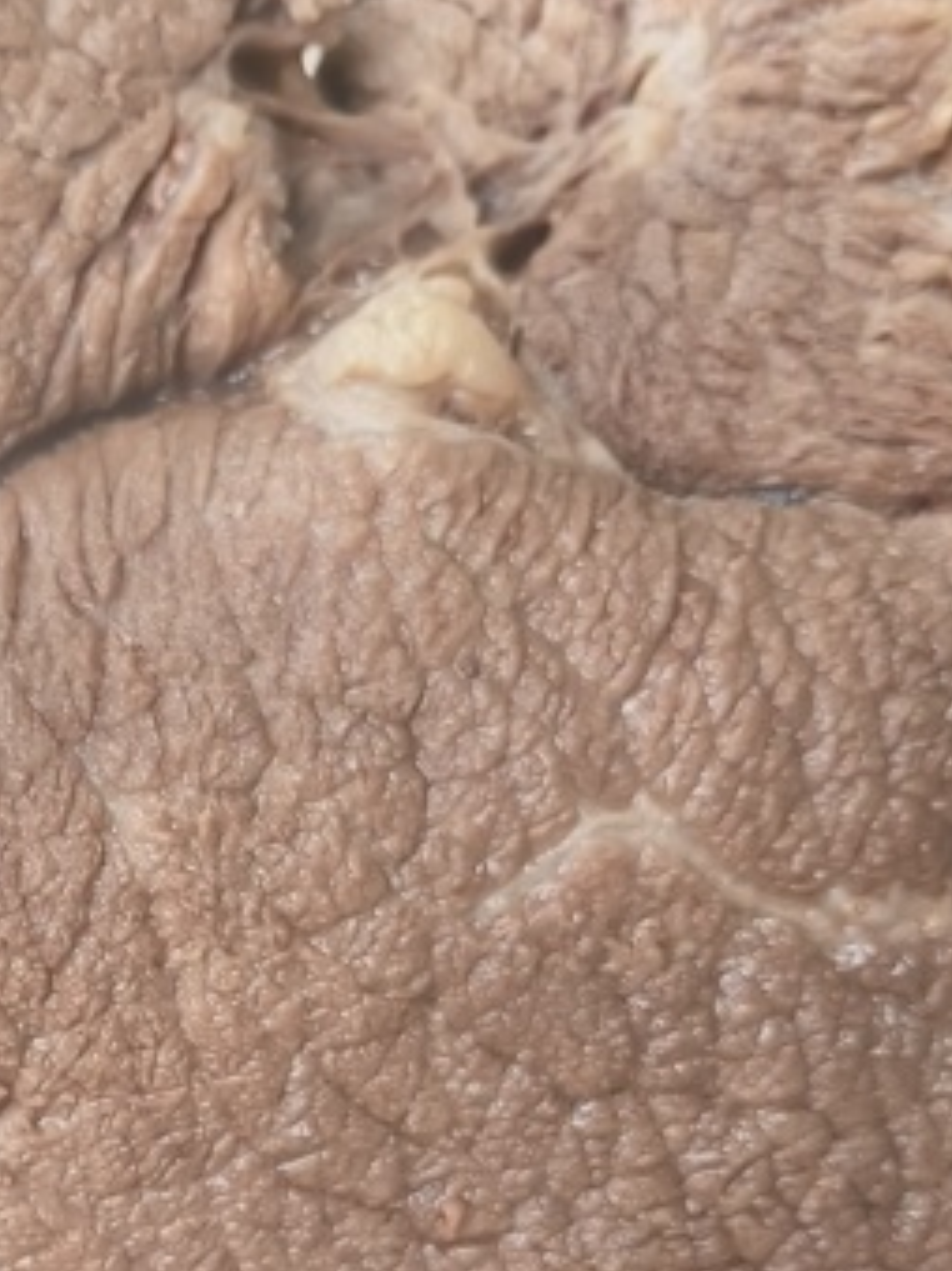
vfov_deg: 22.7
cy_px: 1029
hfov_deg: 16.7
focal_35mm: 85
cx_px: -146
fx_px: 3119
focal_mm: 5.52
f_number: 1.9
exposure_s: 1/50
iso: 405
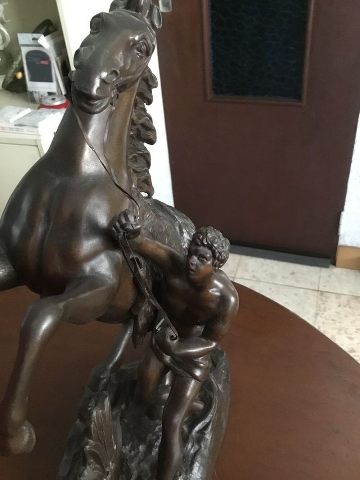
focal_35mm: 31
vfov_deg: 58.3
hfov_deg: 45.4
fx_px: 430
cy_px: 240
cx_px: 180
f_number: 2.4
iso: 320
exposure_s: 1/17
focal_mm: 3.3
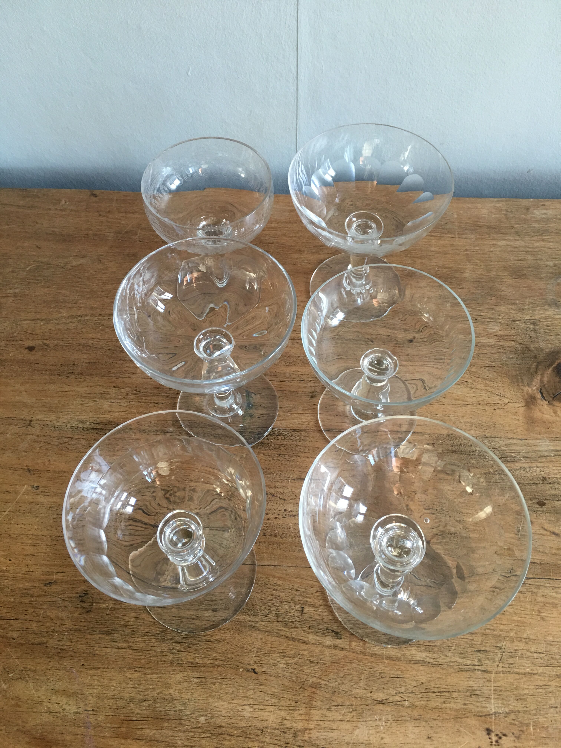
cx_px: 280
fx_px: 627
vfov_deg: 61.7
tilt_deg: -57.9
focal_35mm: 29
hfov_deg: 48.2
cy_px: 374
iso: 50
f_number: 2.2
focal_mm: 4.15
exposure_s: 1/17
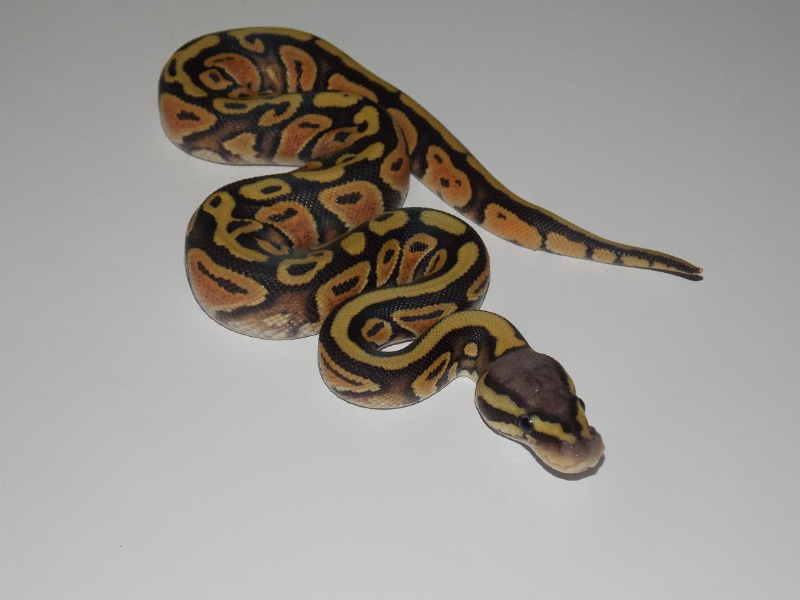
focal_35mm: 78
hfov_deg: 25.0
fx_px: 1803
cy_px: 300
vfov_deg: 18.9
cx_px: 400
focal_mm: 13.9
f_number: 4.3
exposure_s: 1/30
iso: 200
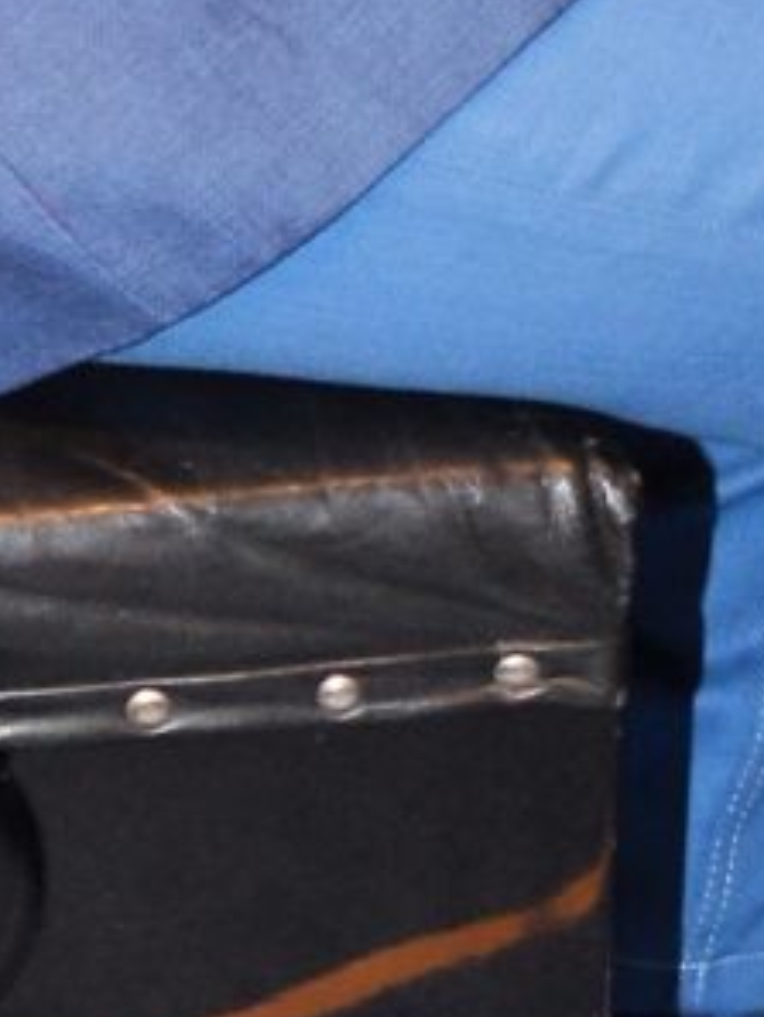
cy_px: -856
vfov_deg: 8.0
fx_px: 6999
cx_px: 500
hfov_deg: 6.2
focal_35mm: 238
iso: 800
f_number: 3.8
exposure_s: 1/60
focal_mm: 24
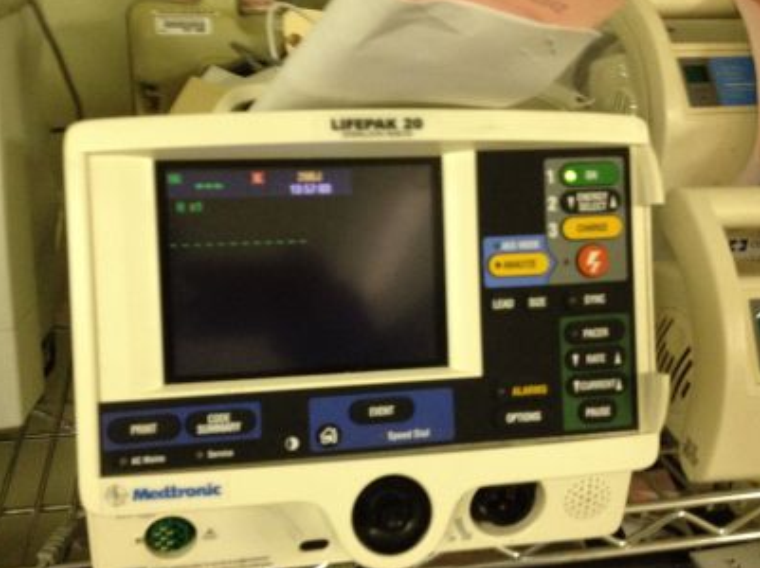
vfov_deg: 35.1
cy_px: 292
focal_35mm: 41
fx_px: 899
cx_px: 343
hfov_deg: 45.8
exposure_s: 1/15
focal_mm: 4.28
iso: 500
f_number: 2.4
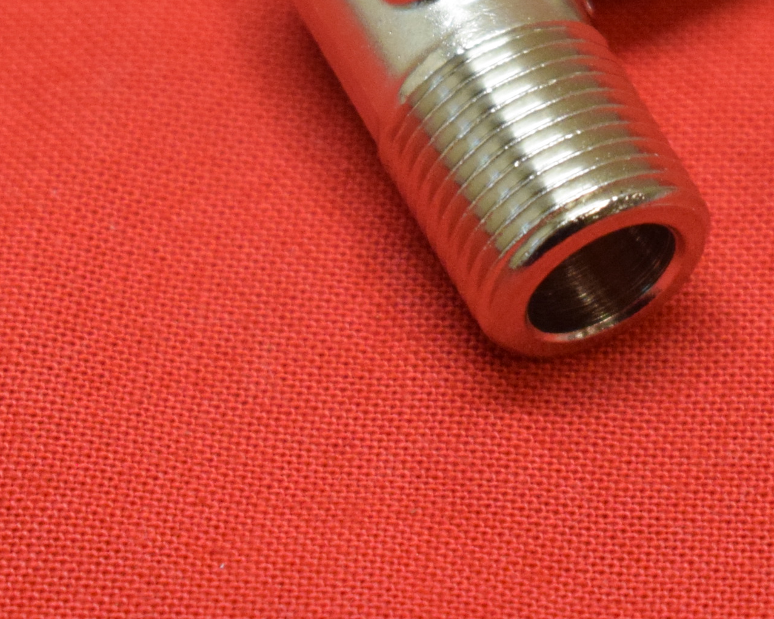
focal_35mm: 273
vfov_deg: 5.6
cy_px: -152
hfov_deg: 7.1
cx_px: 474
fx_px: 6247
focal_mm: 55
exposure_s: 1/125
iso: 2000
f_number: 5.6
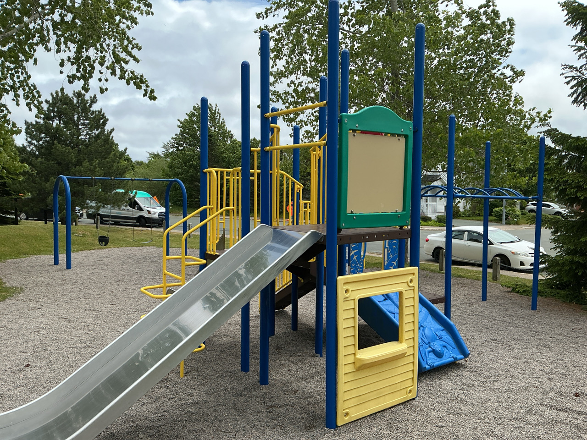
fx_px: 492
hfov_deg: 61.7
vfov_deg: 48.2
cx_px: 294
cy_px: 220
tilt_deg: -0.4
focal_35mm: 29
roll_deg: -0.6
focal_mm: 3
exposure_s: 1/1534
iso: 25
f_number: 1.8
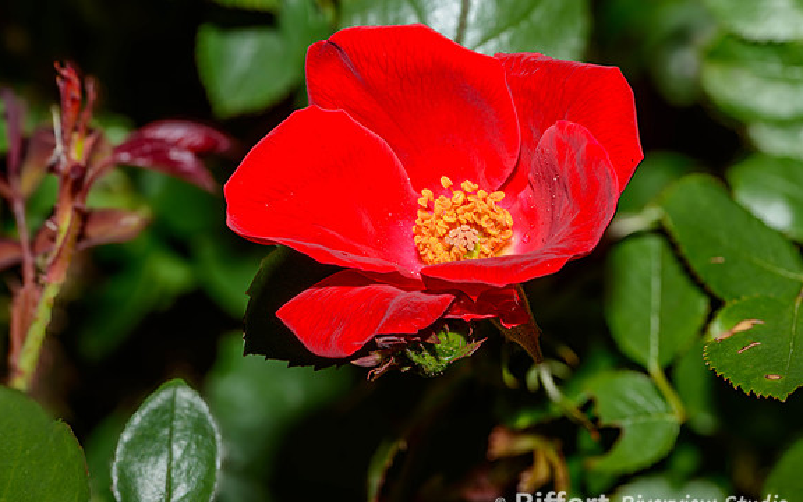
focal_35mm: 125
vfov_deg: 10.5
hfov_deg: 16.7
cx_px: 466
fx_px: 2736
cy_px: 215
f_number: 36
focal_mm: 105
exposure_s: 1/125
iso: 100
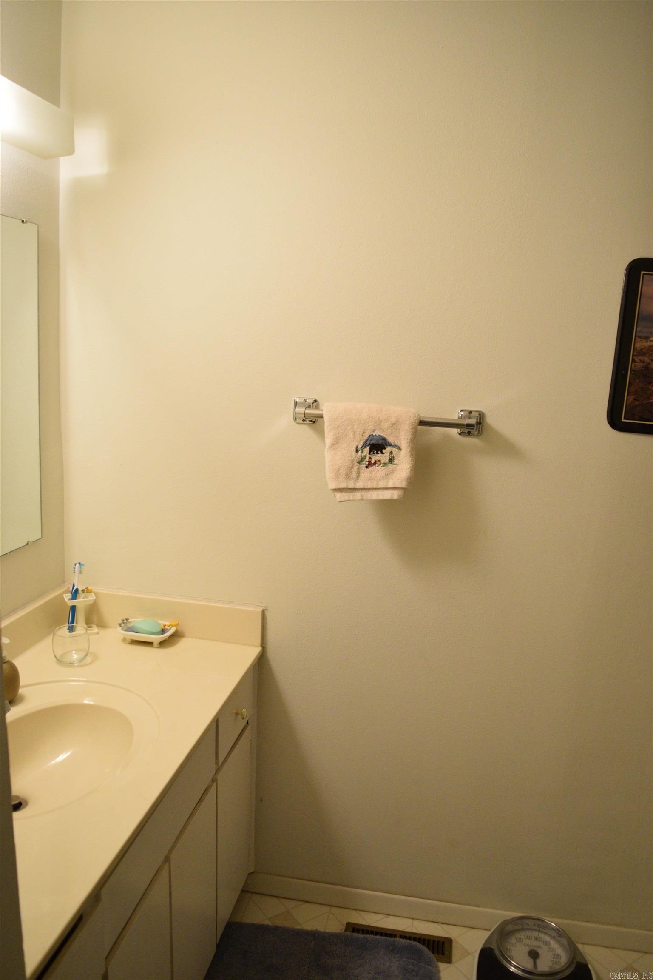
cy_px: 490
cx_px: 326
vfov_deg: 67.4
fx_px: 735
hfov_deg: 47.9
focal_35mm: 27
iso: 1600
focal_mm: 18
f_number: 3.5
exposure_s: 1/80
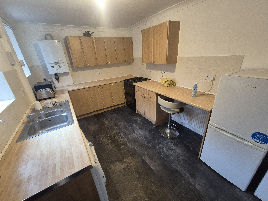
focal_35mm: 13
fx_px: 101
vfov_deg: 89.9
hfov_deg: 106.2
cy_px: 100
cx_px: 134
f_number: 2.2
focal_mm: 2.2
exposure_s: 1/50
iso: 250
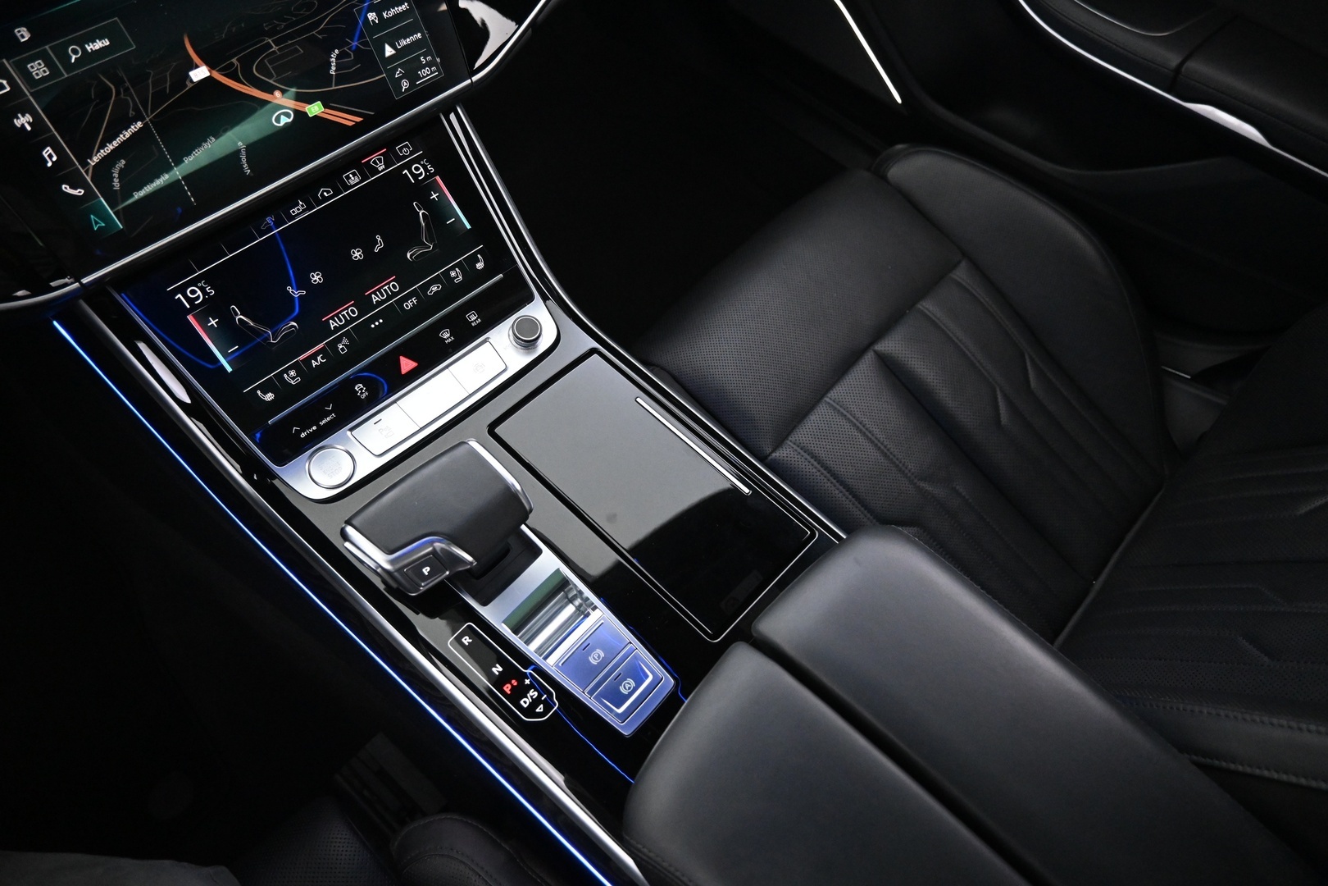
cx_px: 664
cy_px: 443
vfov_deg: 53.1
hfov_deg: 73.7
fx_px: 885
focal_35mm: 24
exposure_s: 1/25
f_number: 3.5
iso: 4500
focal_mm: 16
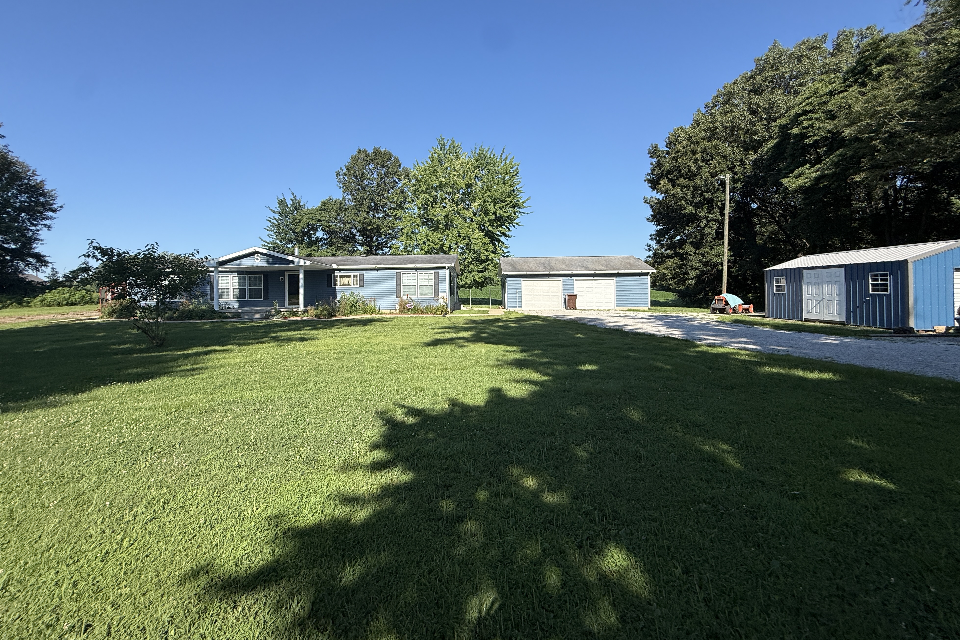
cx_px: 471
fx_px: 400
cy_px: 284
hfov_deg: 100.4
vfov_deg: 77.0
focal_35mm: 15
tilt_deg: +2.8
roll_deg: +0.4
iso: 50
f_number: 2.2
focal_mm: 2.22
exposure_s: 1/1534
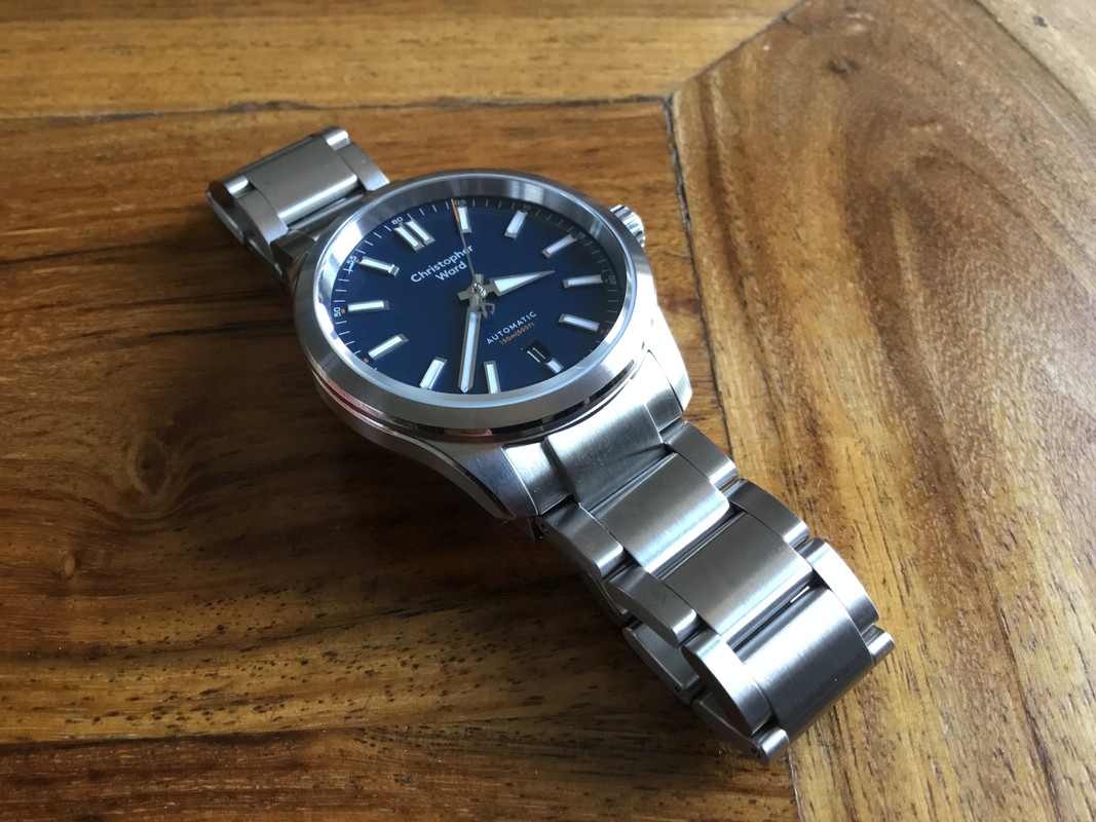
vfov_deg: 45.4
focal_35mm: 31
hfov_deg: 58.4
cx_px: 548
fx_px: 981
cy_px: 411
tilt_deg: -52.2
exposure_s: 1/33
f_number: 2.4
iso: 160
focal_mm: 3.3
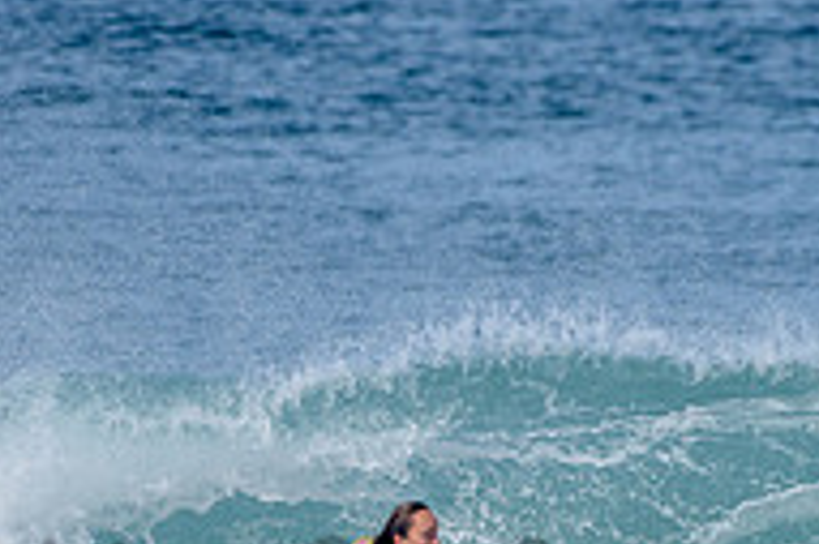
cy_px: 568
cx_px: 485
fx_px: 34549
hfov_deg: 1.4
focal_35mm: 1520
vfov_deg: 0.9
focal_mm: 500
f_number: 6.3
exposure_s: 1/2500
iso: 250
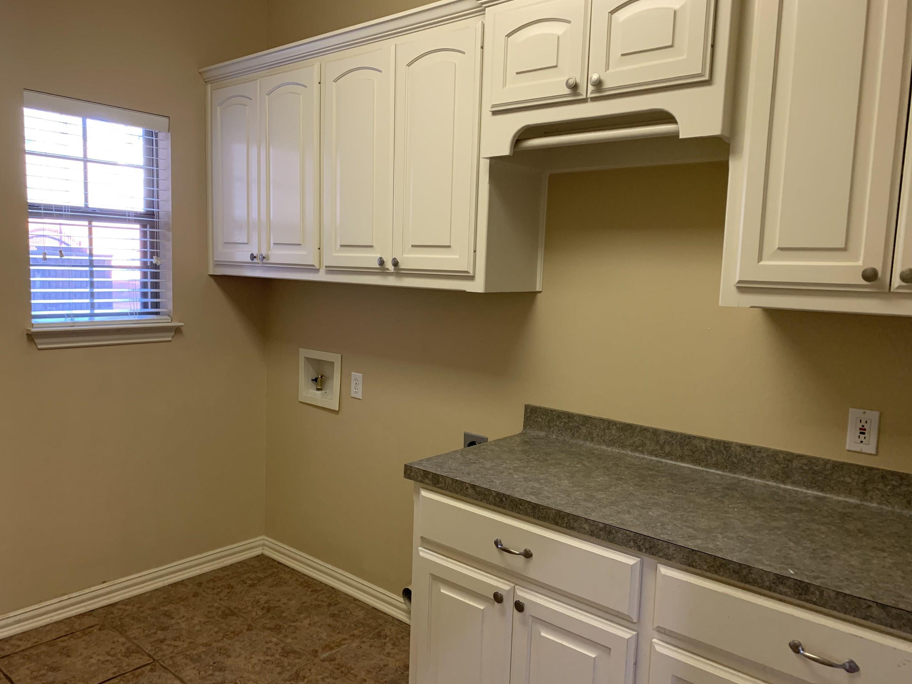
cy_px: 352
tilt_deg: -7.9
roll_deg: -1.5
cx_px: 439
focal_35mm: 27
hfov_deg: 65.3
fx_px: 711
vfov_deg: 51.4
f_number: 1.8
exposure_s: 1/60
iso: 320
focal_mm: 4.25
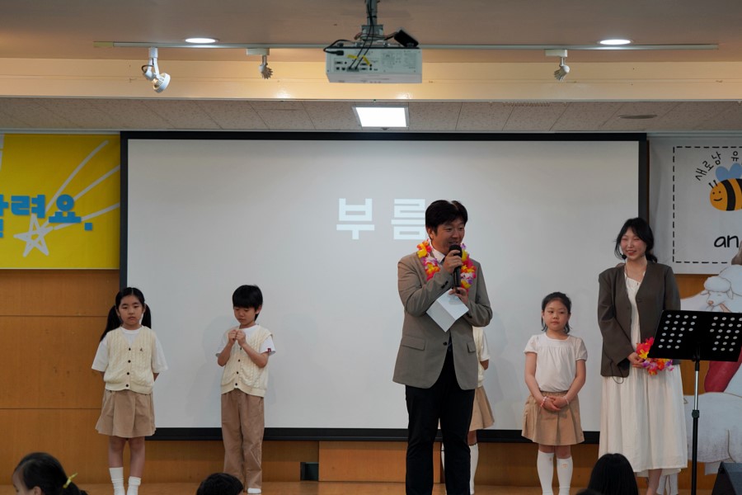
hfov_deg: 20.8
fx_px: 2020
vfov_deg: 14.0
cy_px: 248
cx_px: 371
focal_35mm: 98
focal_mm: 98
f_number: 4
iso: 500
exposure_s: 1/160
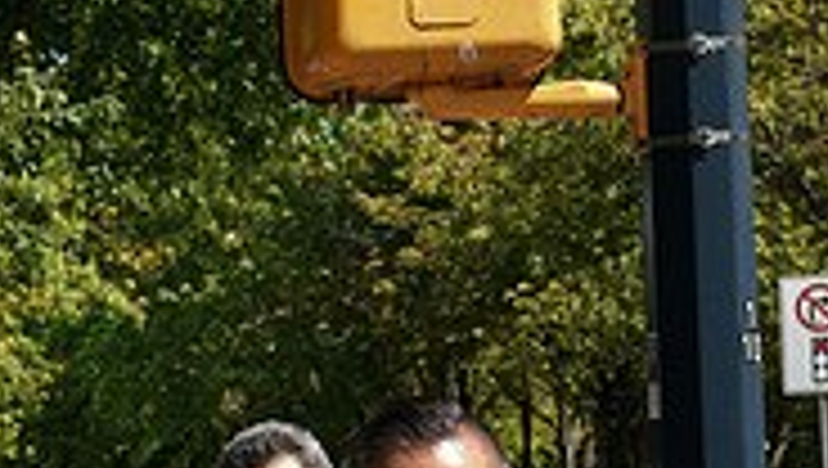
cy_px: 790
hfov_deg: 12.7
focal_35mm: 165
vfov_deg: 7.2
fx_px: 3627
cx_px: -207
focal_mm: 50
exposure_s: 1/500
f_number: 6.3
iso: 200
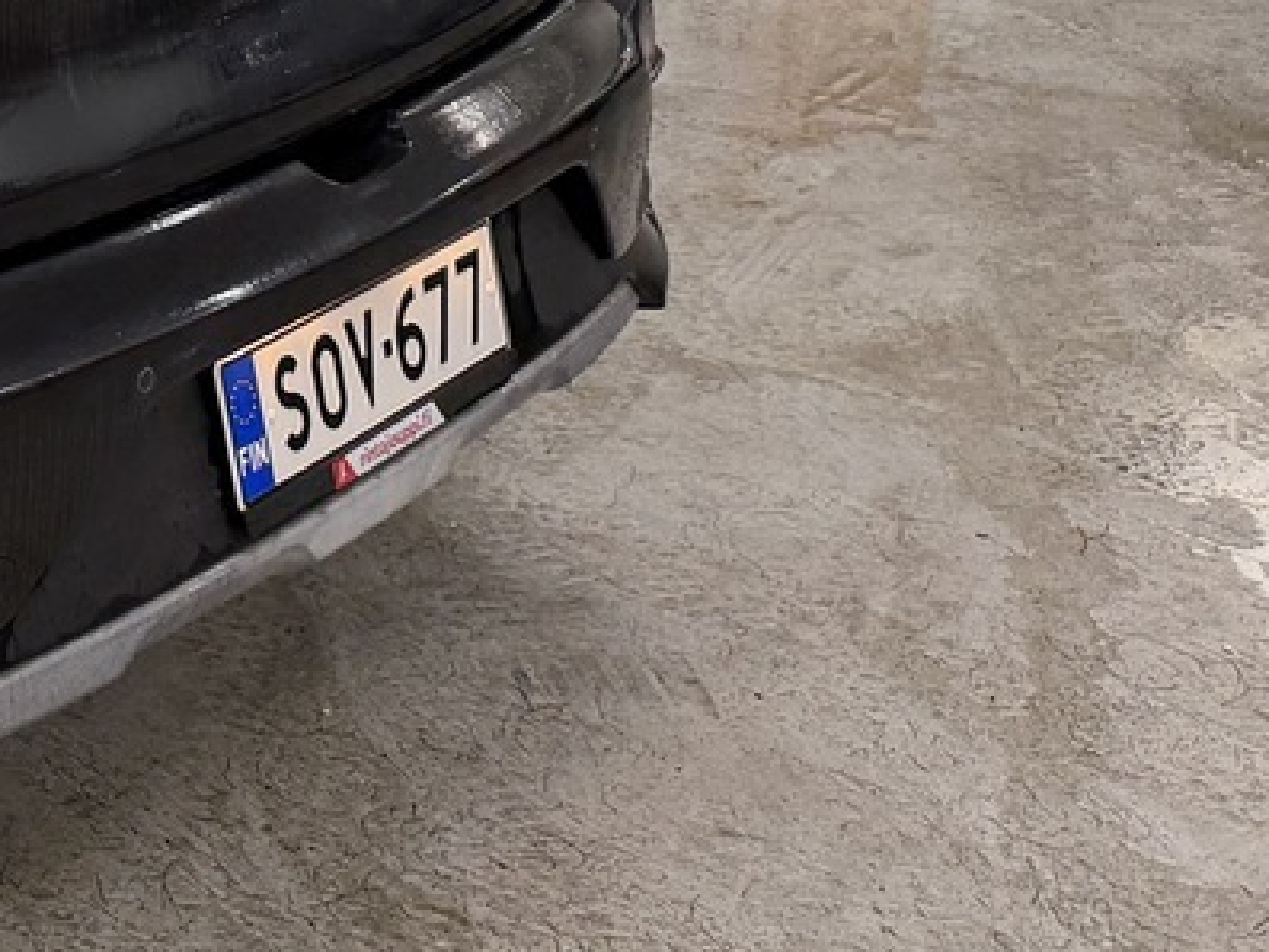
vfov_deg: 16.2
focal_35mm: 87
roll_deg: -0.3
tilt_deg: -9.6
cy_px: -214
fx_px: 3190
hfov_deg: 19.0
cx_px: -774
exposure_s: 1/50
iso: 160
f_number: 1.78
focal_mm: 6.76
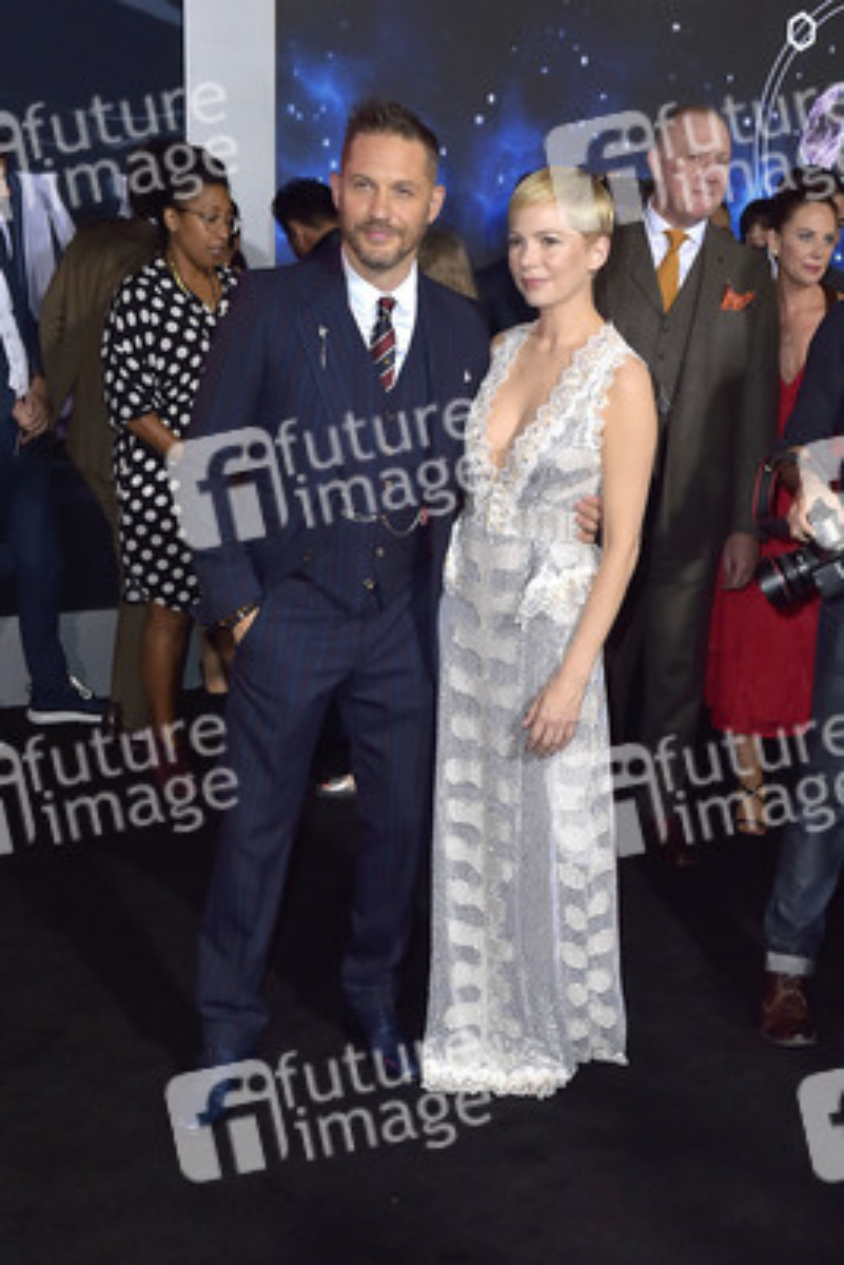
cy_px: 632
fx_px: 1195
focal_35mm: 34
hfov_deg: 38.9
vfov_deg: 55.8
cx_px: 422
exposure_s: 1/250
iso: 500
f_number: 5
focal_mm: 34
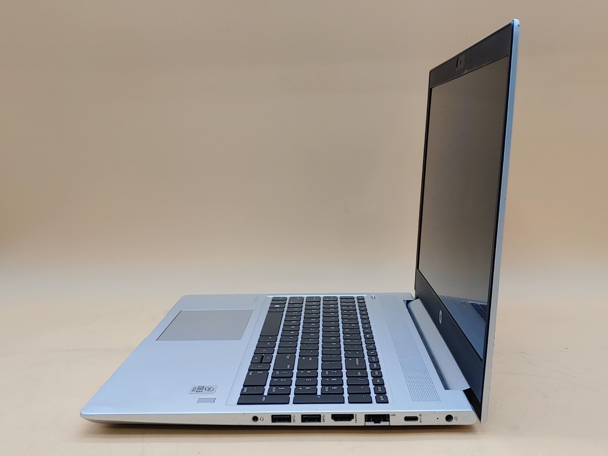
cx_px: 304
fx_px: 720
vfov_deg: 35.1
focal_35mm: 41
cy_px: 228
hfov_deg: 45.8
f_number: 1.8
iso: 50
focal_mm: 4.36
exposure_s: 1/120
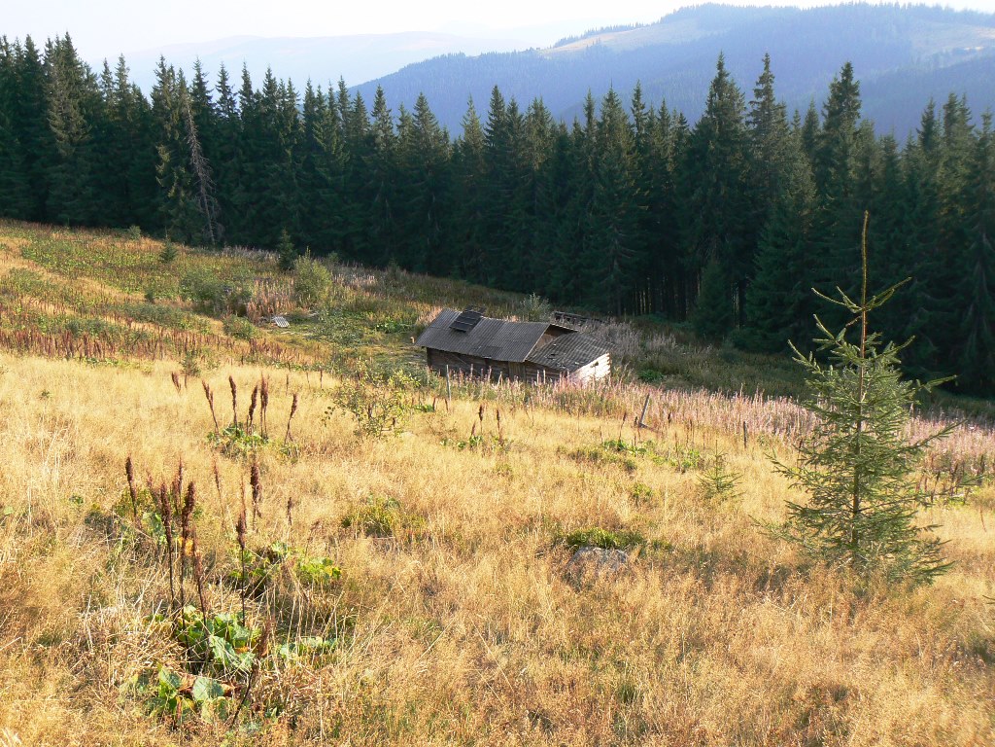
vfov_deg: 39.7
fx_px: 1035
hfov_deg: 51.4
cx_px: 498
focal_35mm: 36
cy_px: 374
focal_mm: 6
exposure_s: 1/160
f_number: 5.6
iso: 80
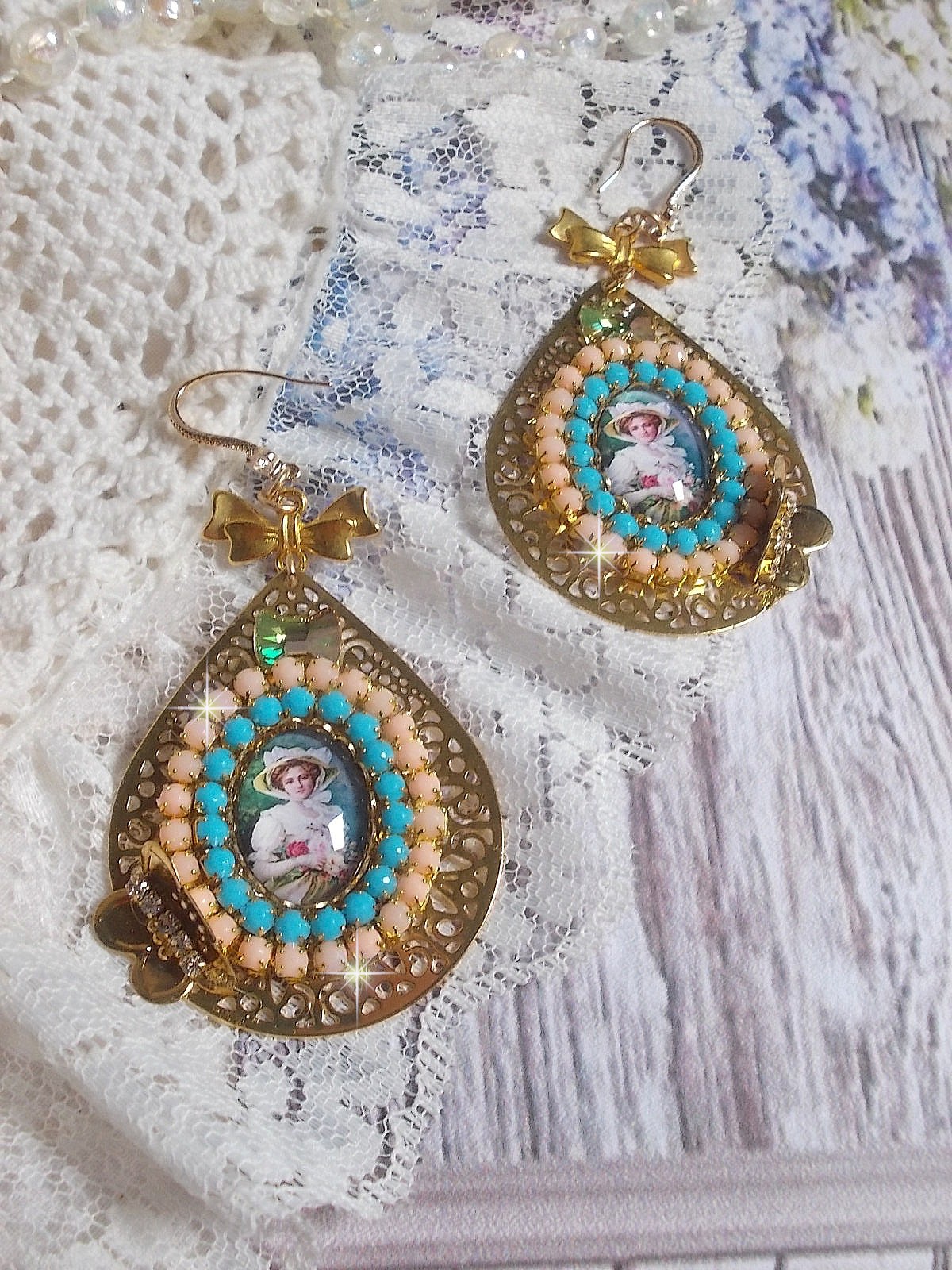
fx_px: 1577
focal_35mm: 43
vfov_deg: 43.9
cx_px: 476
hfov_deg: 33.6
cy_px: 635
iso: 125
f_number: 3.3
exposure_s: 1/30
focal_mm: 6.1
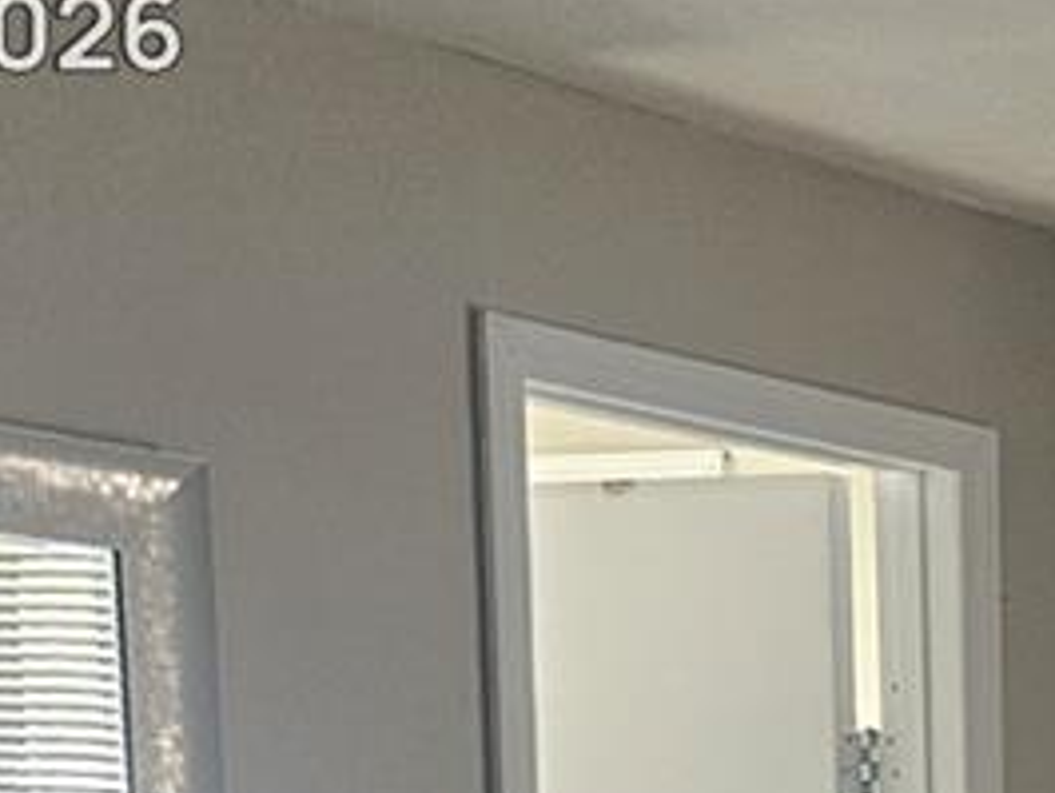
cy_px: 1729
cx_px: 1967
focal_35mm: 125
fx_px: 3811
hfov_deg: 13.8
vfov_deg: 10.6
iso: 125
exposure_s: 1/180
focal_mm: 5.4
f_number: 1.8
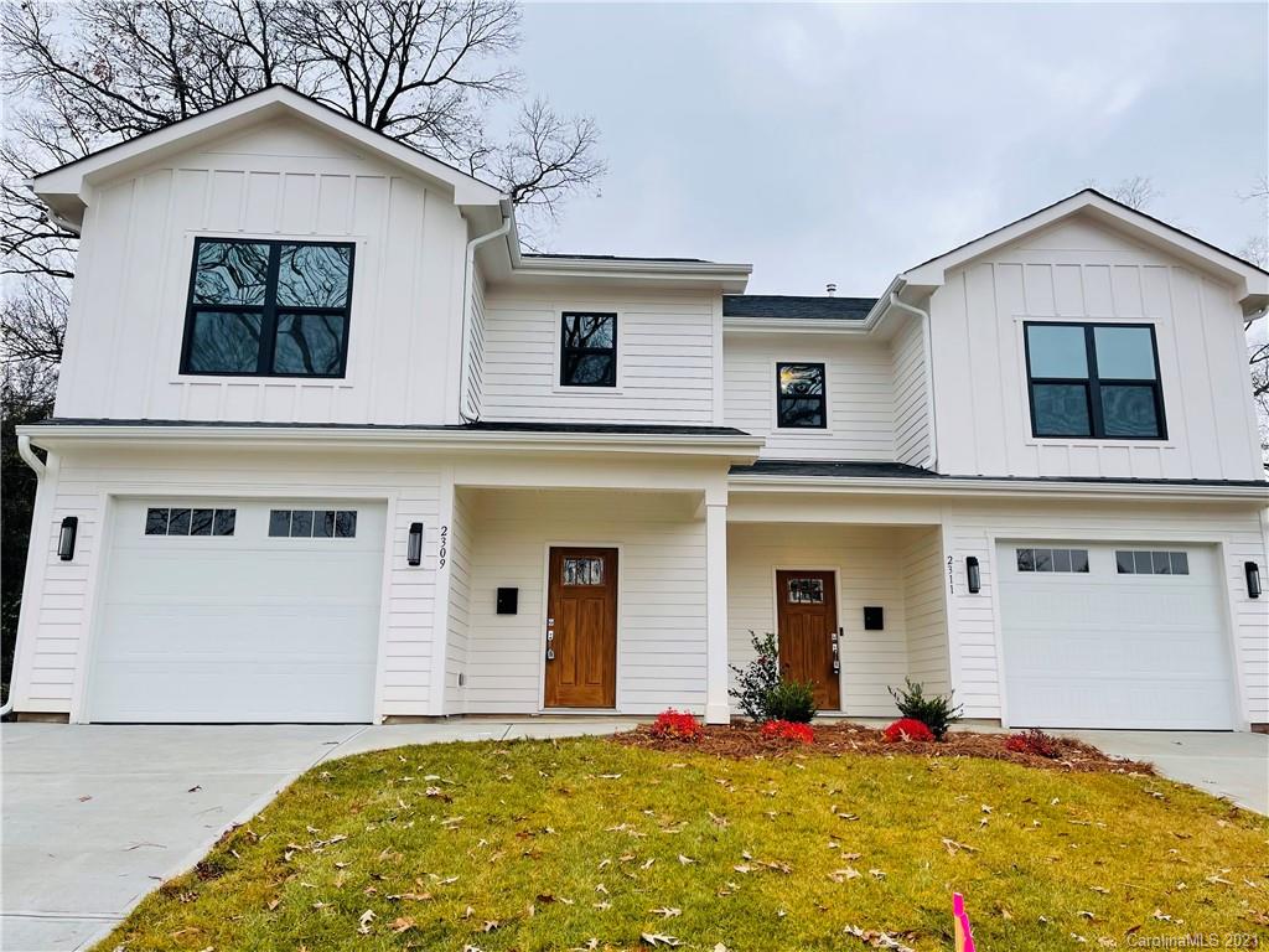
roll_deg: -0.4
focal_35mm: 26
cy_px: 476
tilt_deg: +12.0
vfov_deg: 53.1
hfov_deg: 67.3
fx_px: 953
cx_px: 634
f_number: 1.6
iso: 32
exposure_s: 1/765
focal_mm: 5.1
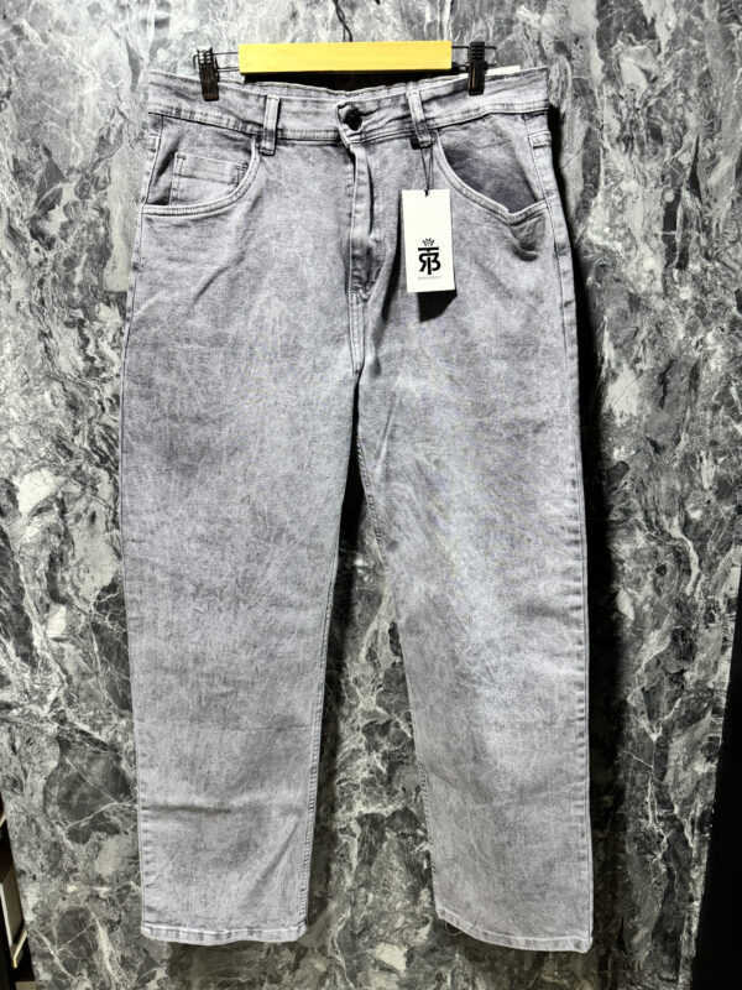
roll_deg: +1.7
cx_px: 371
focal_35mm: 24
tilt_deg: -15.3
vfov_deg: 71.6
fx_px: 686
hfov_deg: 56.8
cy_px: 495
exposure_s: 1/60
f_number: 1.78
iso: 500
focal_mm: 6.76
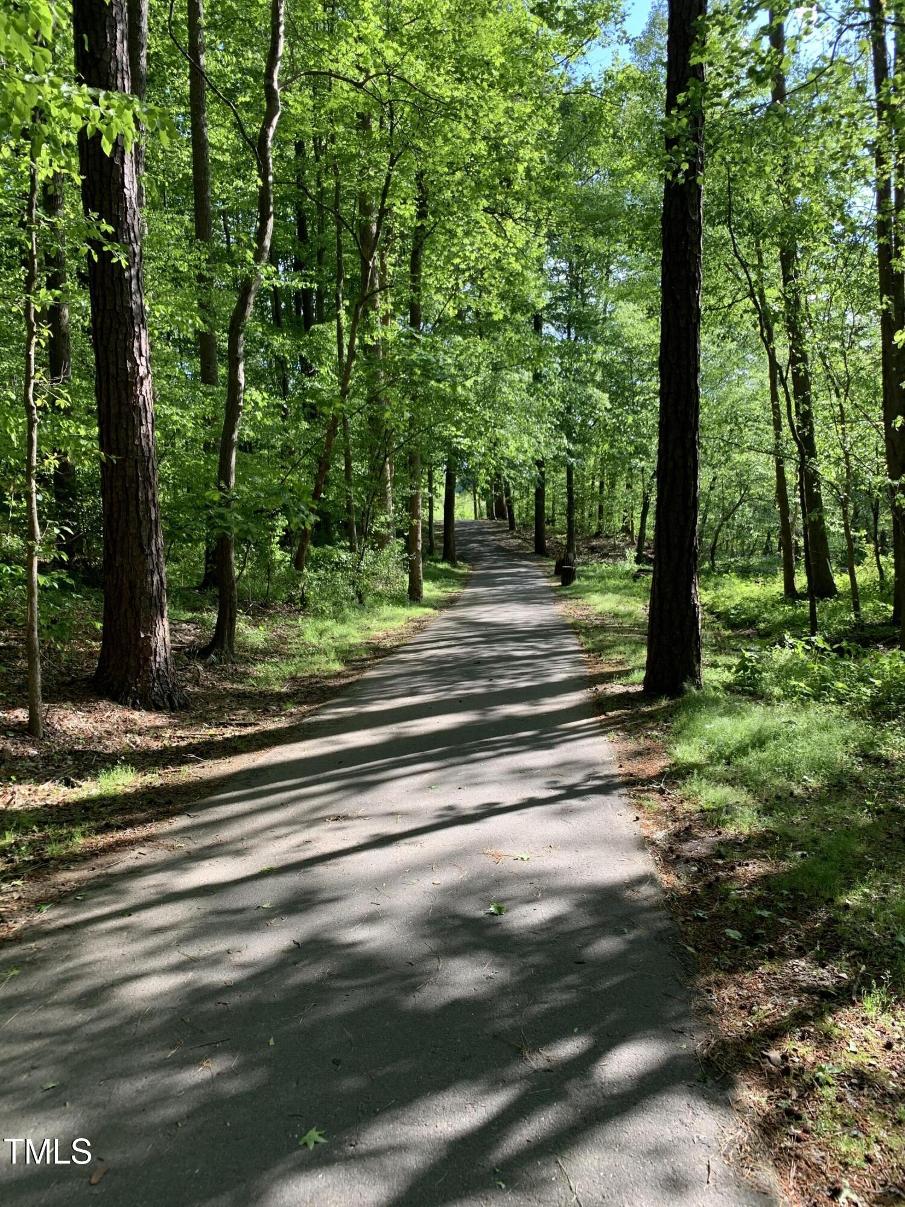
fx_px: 906
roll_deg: +2.4
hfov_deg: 53.1
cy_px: 604
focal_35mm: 26
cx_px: 452
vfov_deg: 67.3
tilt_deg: -2.2
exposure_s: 1/273
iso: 25
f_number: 1.8
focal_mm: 4.25
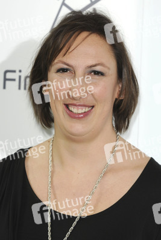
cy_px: 120
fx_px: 1005
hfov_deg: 9.2
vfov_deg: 13.7
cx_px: 80
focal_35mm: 150
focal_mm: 100
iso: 320
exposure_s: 1/160
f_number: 5.6
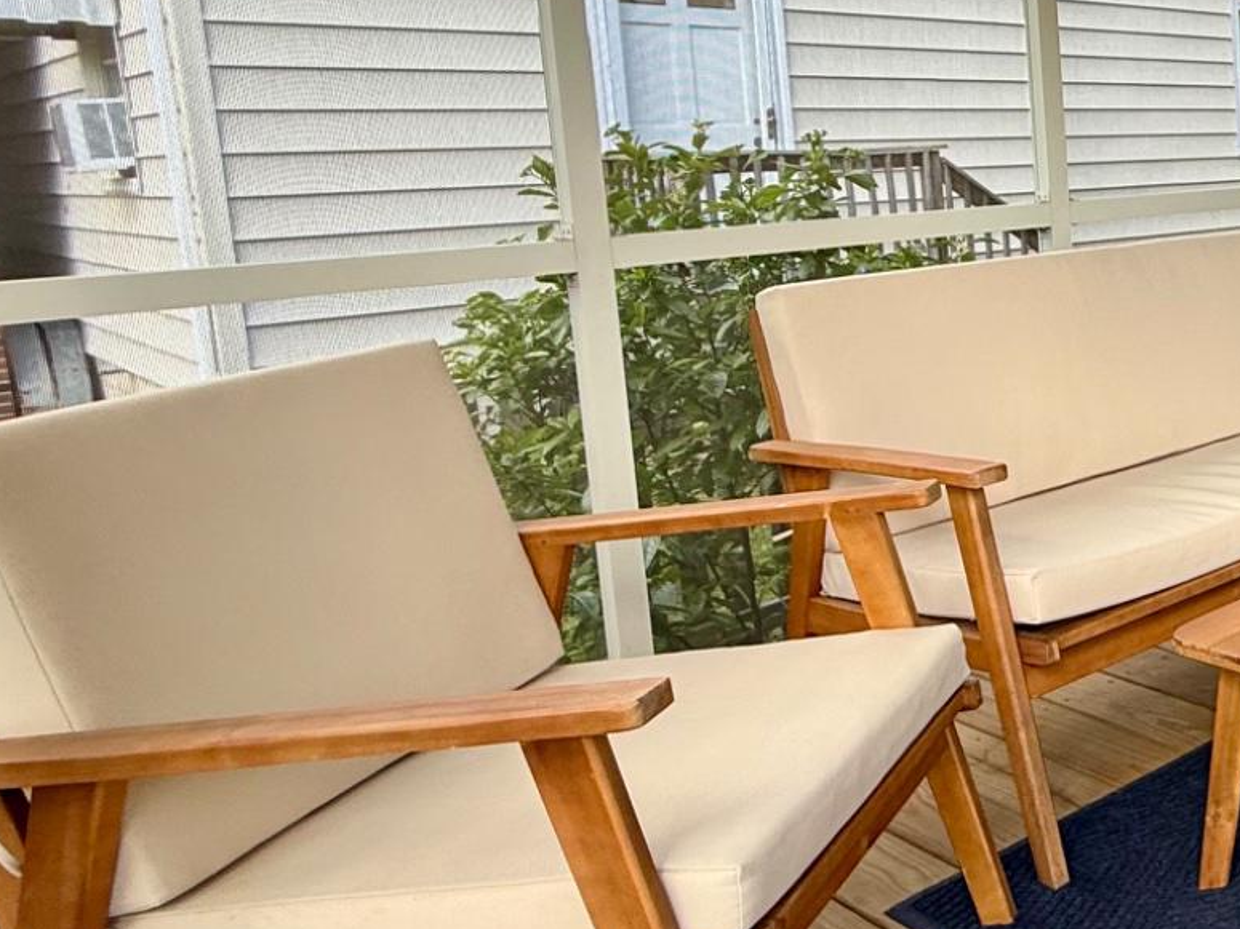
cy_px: 285
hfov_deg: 38.2
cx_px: 1466
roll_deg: +2.6
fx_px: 1325
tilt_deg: -6.2
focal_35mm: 37
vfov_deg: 38.1
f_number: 2.2
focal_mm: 2.22
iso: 64
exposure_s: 1/99
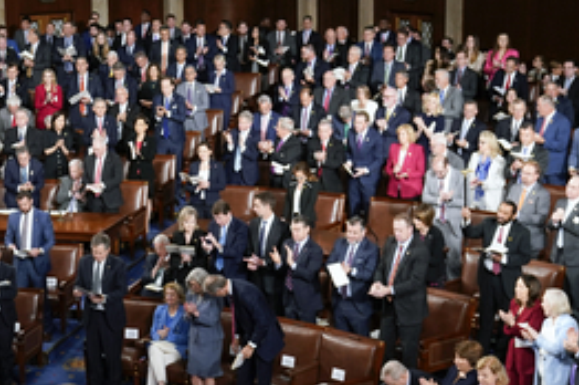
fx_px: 1478
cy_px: 258
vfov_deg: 14.8
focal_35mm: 92
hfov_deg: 21.9
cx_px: 130
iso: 2000
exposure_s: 1/400
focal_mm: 43
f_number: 3.5
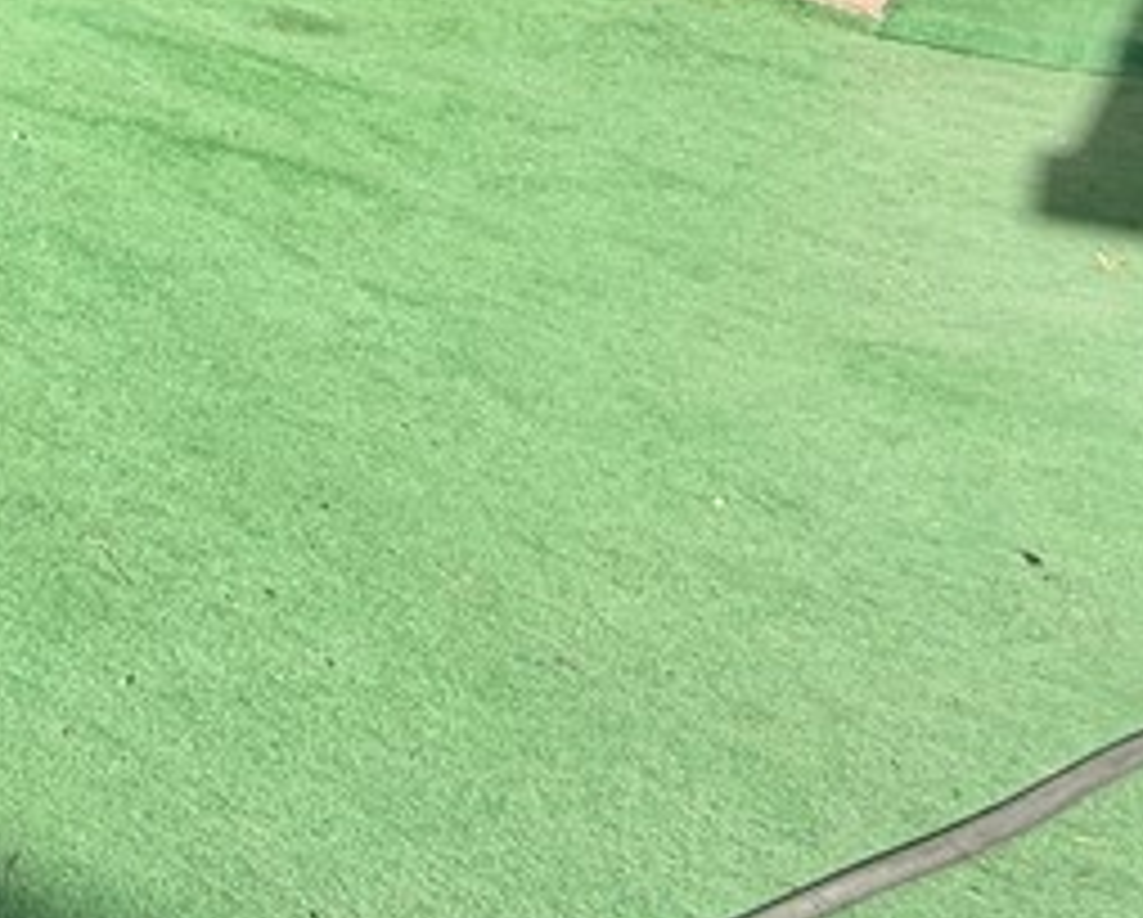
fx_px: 1863
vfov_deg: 21.8
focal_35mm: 55
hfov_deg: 27.3
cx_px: -423
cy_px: -554
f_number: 2.2
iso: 20
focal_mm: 2.22
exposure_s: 1/770
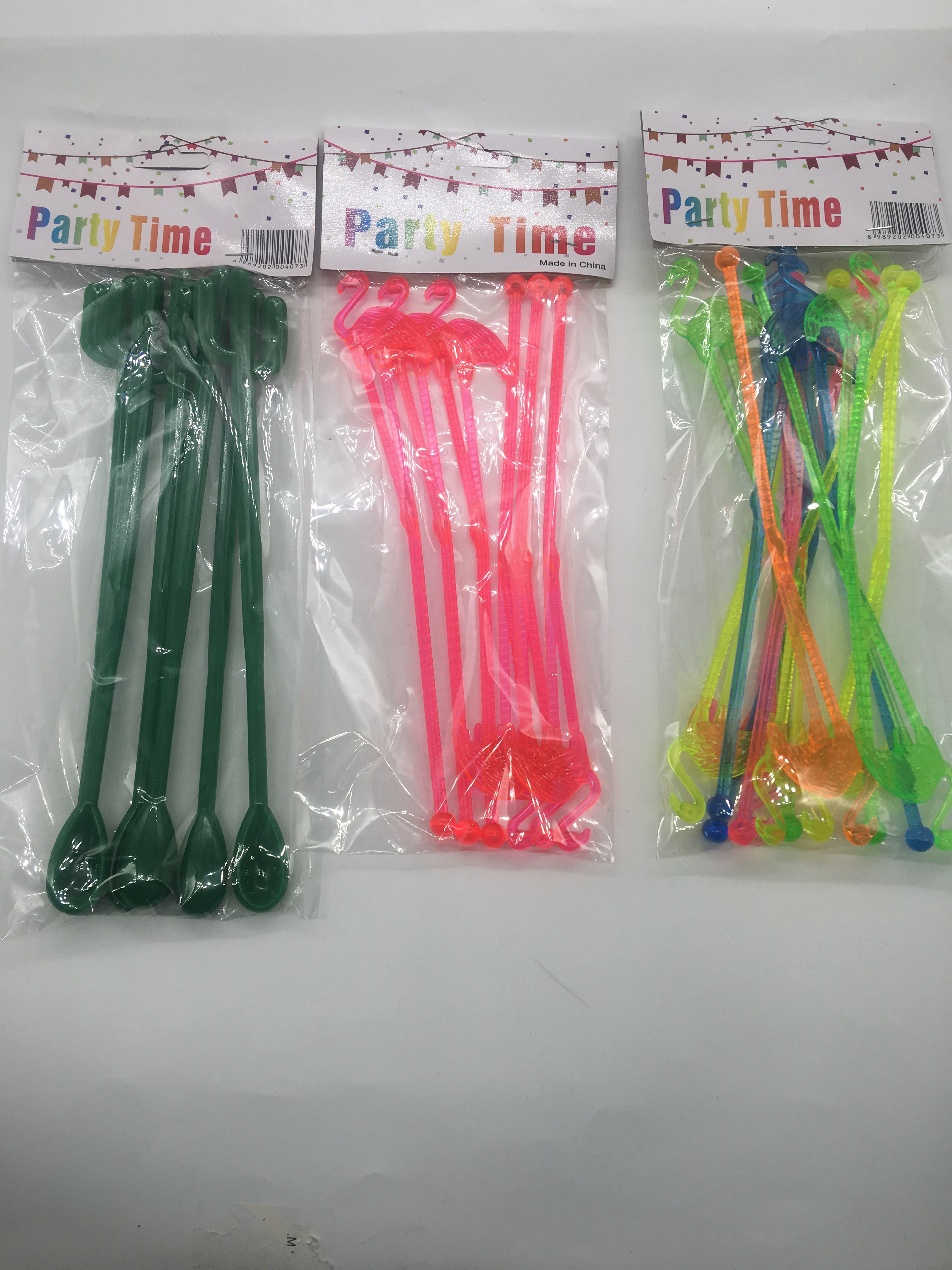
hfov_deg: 48.2
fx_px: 1063
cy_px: 635
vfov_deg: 61.7
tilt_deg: -74.2
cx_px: 476
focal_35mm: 29
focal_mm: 4.15
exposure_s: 1/475
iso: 25
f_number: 2.2
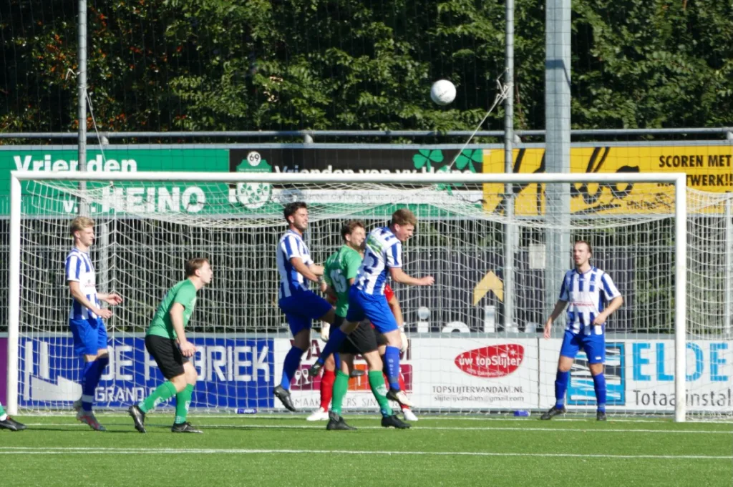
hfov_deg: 4.8
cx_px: 366
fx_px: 8728
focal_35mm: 429
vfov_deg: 3.2
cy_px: 244
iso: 125
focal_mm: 146
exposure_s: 1/800
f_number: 4
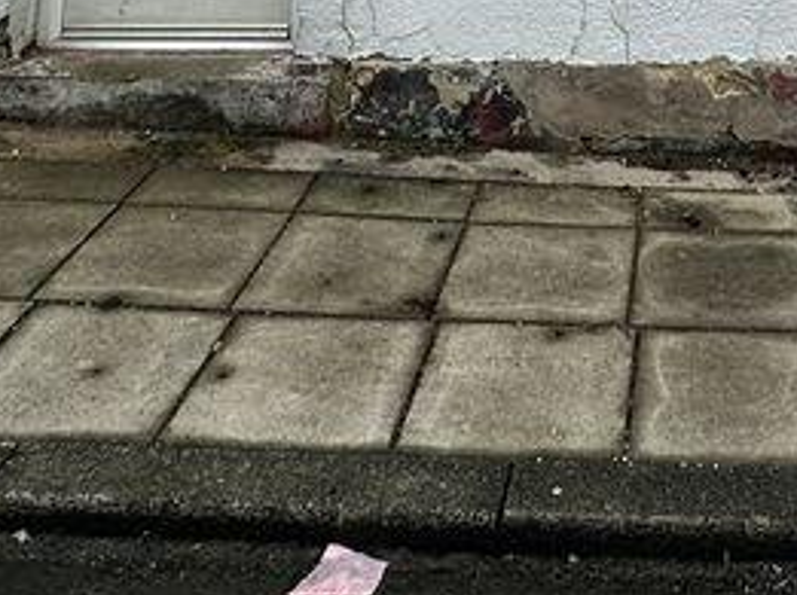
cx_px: 754
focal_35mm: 55
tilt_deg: +8.9
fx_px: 1265
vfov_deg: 18.5
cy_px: -561
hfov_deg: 32.7
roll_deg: +1.1
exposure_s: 1/443
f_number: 2.2
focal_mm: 2.22
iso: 40
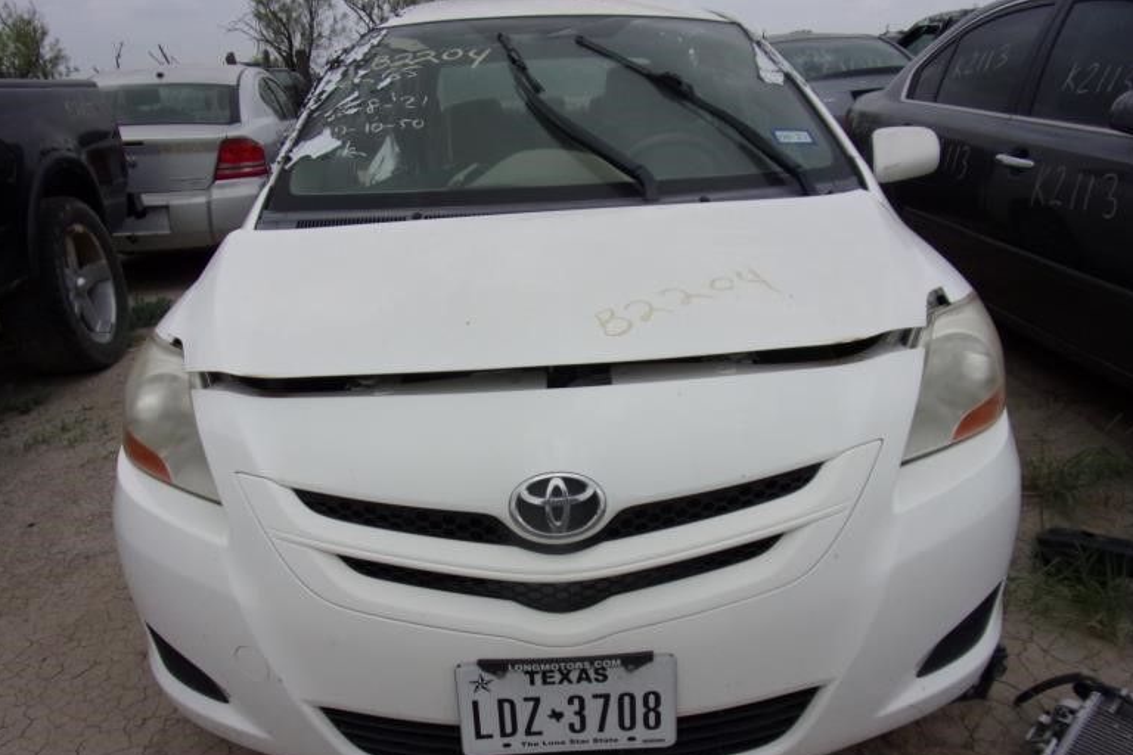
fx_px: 818
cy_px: 439
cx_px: 583
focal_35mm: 26
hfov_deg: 69.4
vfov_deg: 49.3
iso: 80
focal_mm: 4.3
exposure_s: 1/1300
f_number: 3.3
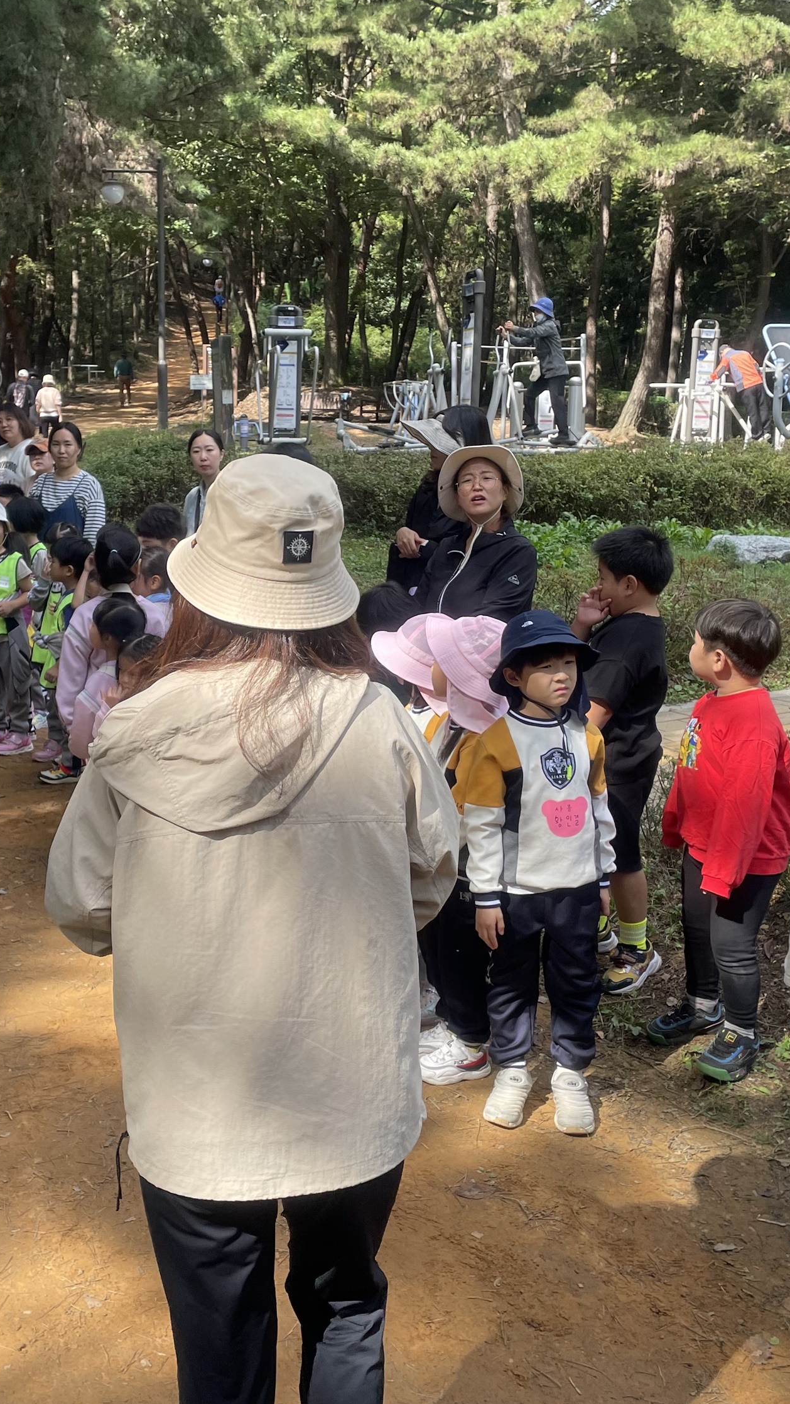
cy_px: 701
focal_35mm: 38
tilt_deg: -9.8
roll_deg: -1.0
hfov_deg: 30.9
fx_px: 1415
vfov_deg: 52.8
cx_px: 260
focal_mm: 4.2
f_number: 1.6
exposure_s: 1/785
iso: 32
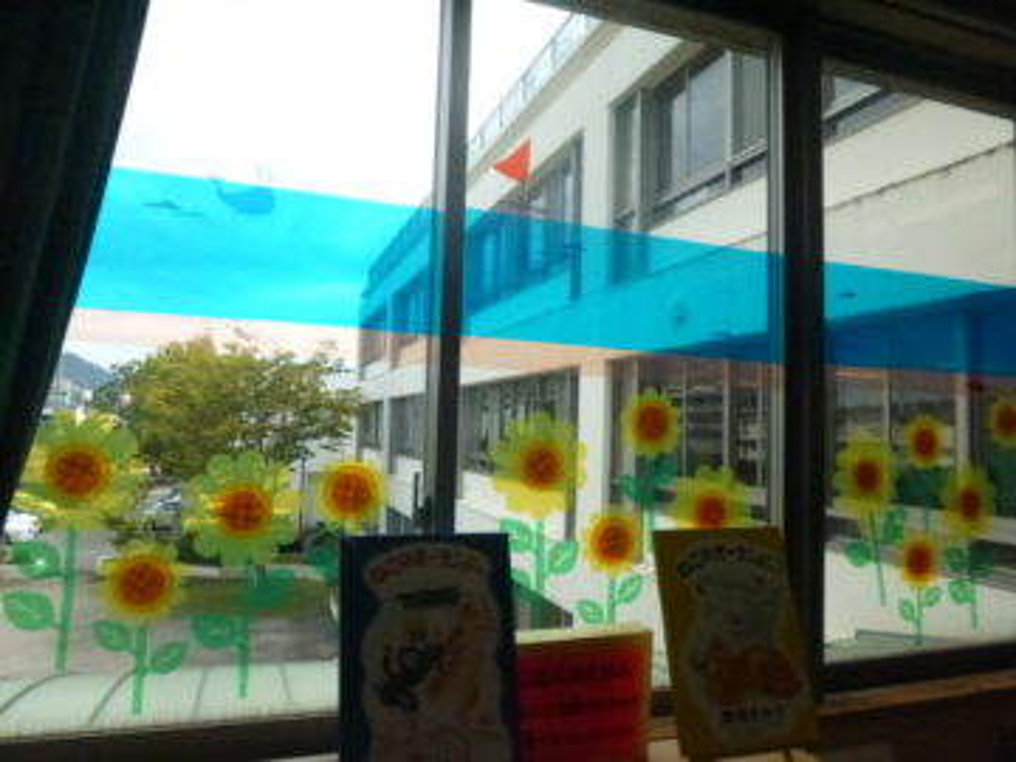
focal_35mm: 24
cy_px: 381
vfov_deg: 56.8
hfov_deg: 71.6
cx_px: 508
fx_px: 704
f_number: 9
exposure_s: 1/1300
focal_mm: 4.3
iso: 1600
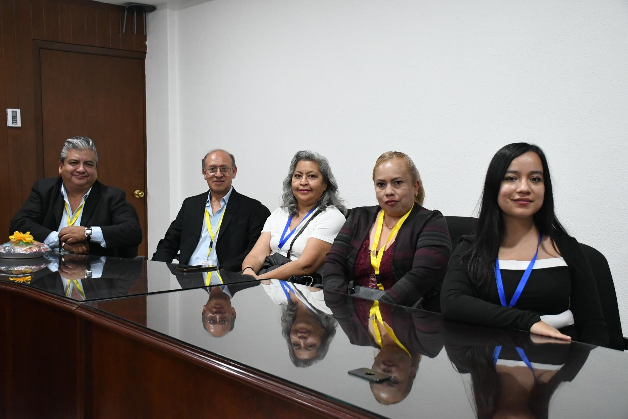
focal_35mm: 39
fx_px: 680
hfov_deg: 49.6
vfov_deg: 34.2
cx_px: 314
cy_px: 210
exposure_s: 1/125
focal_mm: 26
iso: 4000
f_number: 5
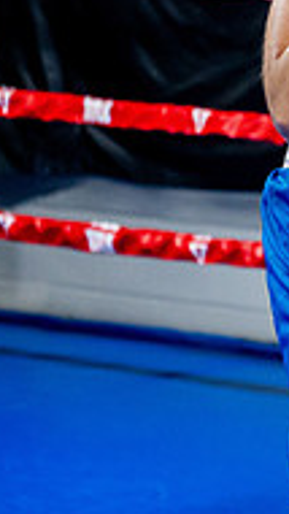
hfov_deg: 5.2
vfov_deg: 9.6
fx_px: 3063
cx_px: 811
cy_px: 241
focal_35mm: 225
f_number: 2
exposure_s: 1/800
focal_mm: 60
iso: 3200
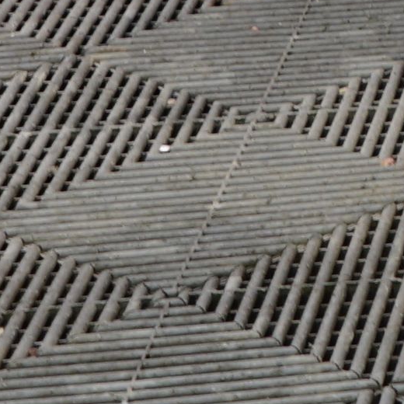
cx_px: 1966
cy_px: -1017
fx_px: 3499
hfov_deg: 5.3
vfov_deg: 5.9
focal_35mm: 265
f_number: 4.5
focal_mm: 27
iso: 100
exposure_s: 1/8
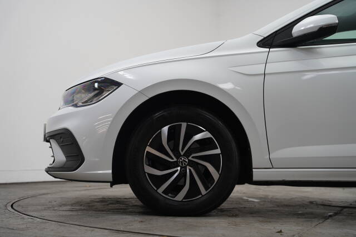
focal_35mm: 60
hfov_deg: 33.2
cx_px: 178
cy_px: 118
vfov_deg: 22.5
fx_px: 597
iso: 1000
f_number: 4
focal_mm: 60.4
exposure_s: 1/160
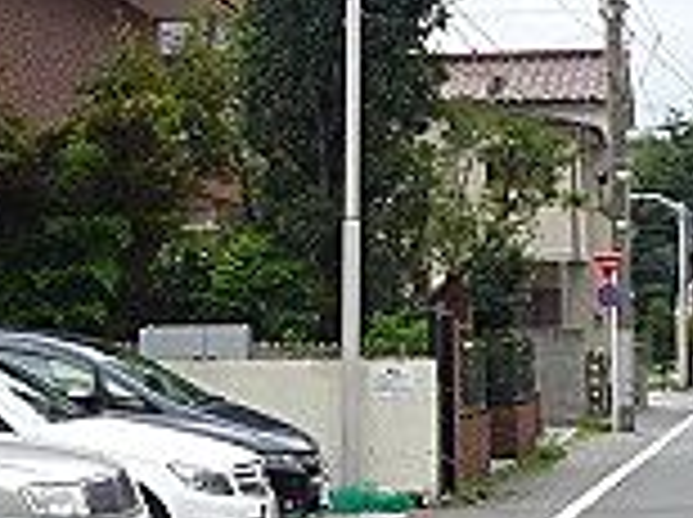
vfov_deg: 14.2
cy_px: 189
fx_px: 2079
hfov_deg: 18.9
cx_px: 216
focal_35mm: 104
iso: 80
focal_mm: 4.5
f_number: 4
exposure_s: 1/125
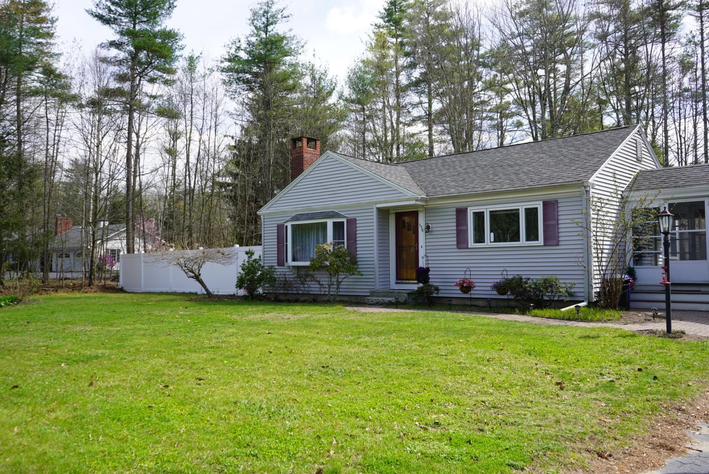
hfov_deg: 61.9
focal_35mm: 30
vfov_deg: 43.7
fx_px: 591
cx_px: 354
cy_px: 237
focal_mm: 30
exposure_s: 1/100
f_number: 7.1
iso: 100
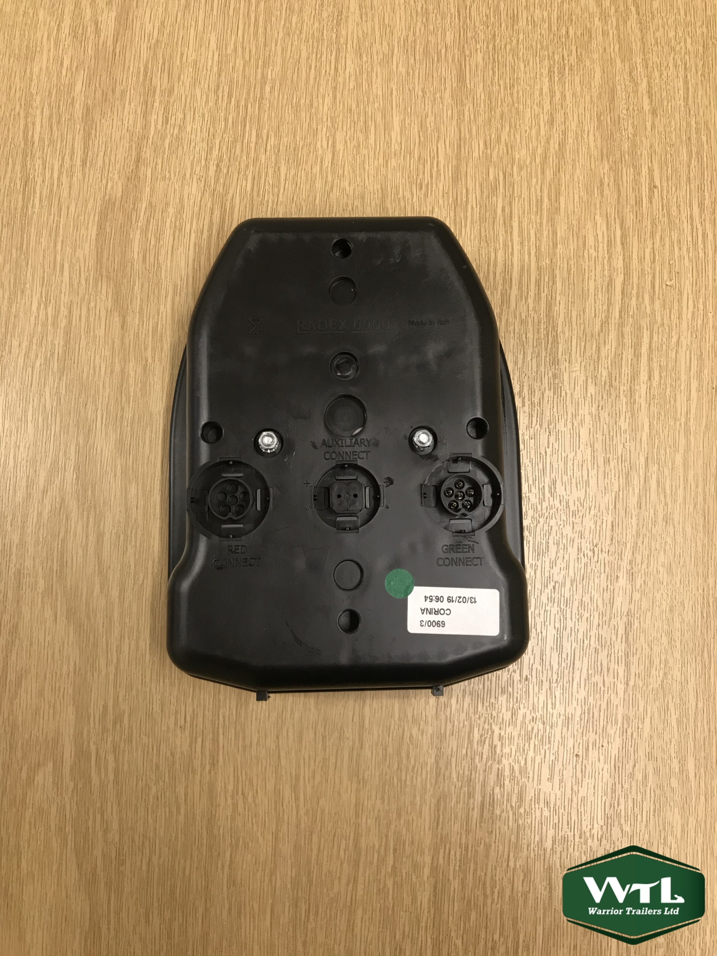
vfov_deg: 63.4
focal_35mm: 28
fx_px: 773
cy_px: 478
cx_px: 358
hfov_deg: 49.7
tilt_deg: -84.2
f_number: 1.8
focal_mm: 3.99
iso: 32
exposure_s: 1/33
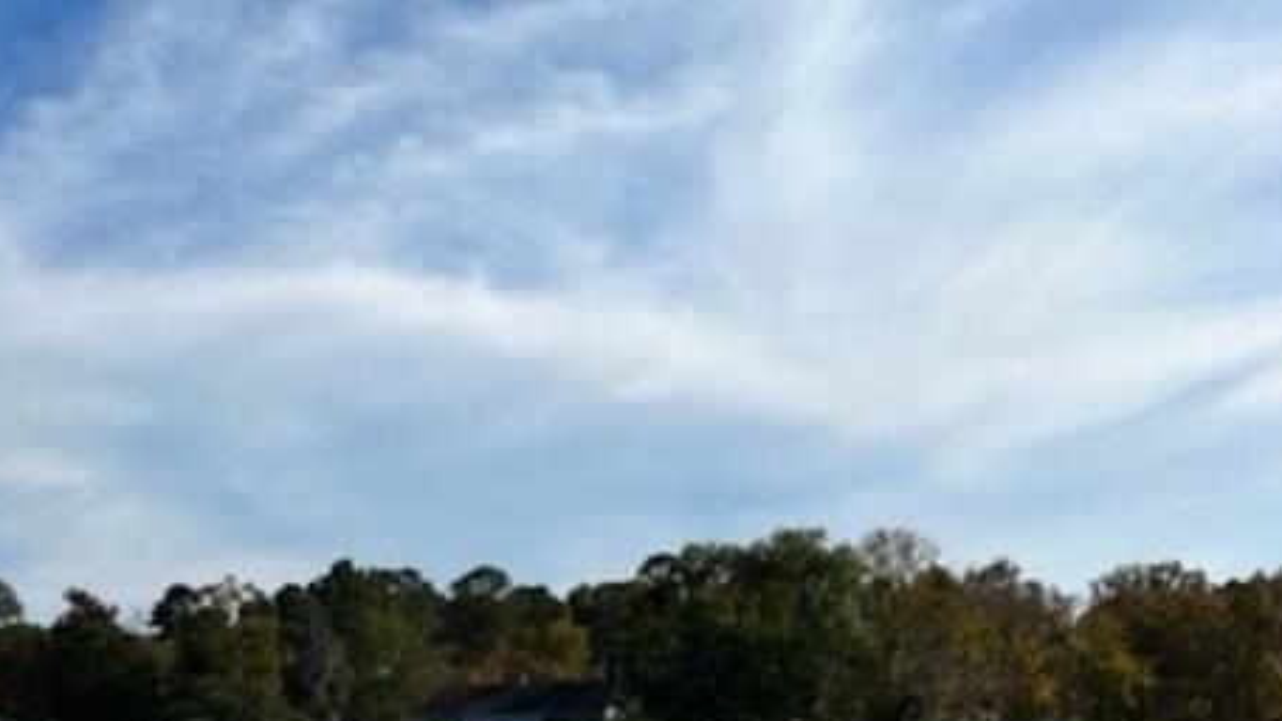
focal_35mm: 56
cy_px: 858
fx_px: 1904
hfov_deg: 34.6
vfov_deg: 20.2
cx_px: 68
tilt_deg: -3.8
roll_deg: +1.3
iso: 50
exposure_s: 1/5319
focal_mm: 5.1
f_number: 1.6
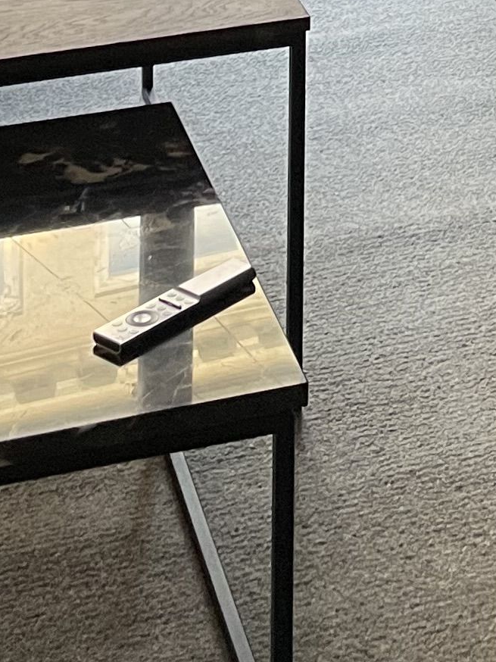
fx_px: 2294
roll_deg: -0.5
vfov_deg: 14.0
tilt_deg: -4.3
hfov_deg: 12.0
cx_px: 634
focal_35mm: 120
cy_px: -647
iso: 125
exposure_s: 1/50
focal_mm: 4.2
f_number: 1.6
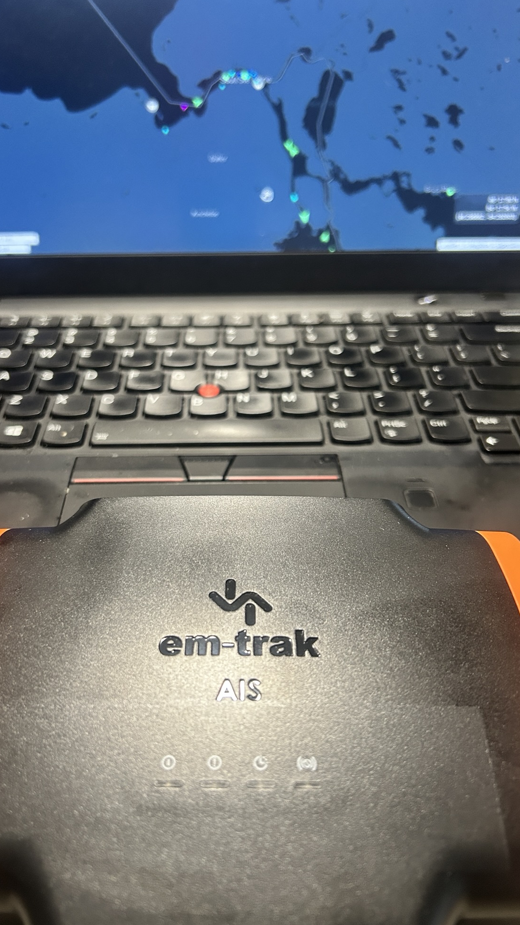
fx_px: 711
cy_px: 464
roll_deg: +1.1
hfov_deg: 40.1
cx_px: 238
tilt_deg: -39.1
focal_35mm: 29
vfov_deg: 66.1
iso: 320
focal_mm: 5.7
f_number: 1.5
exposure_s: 1/60
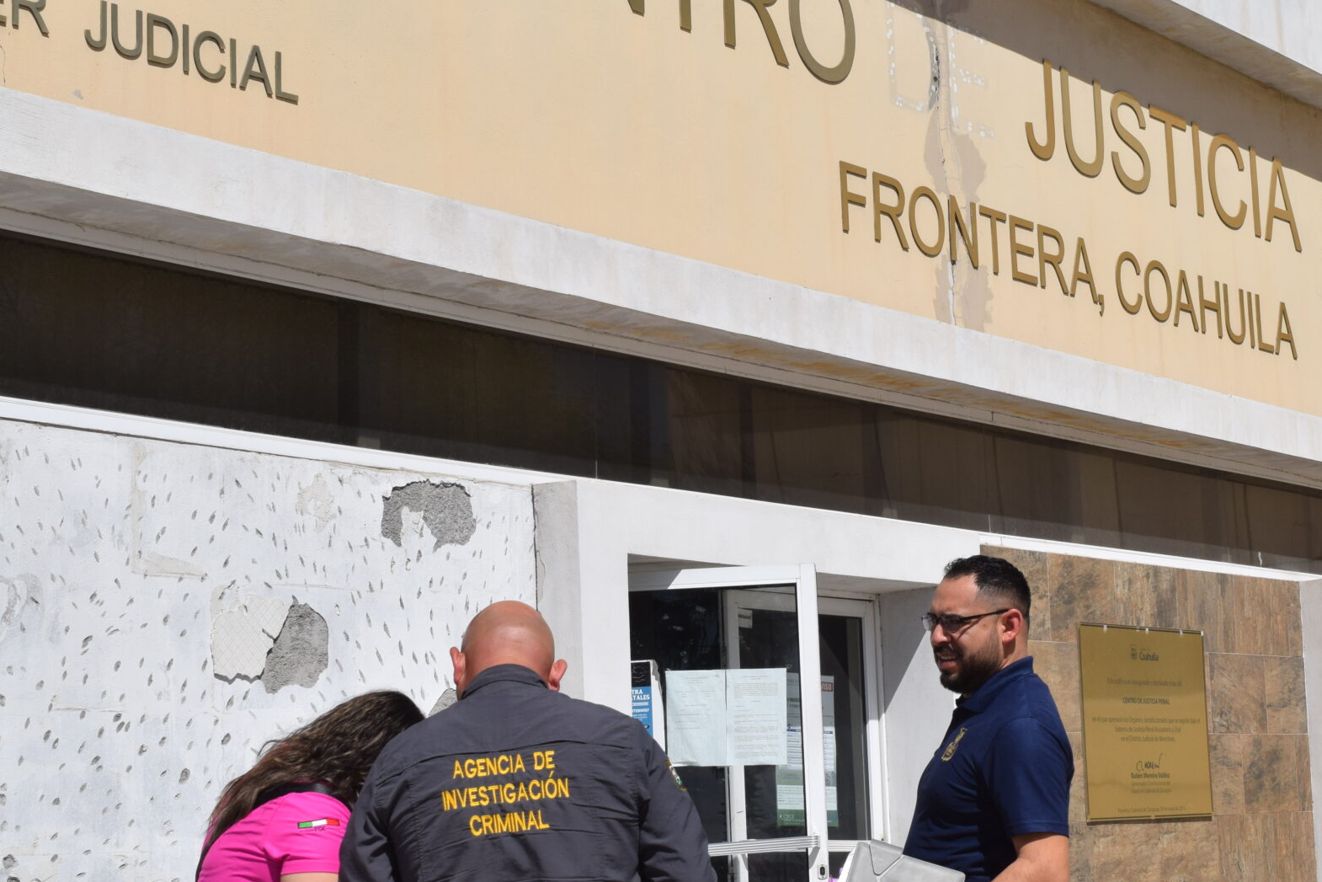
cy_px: 458
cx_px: 823
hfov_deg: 26.6
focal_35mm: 76
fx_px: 2784
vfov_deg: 18.0
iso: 200
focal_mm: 31
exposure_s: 1/640
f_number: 13
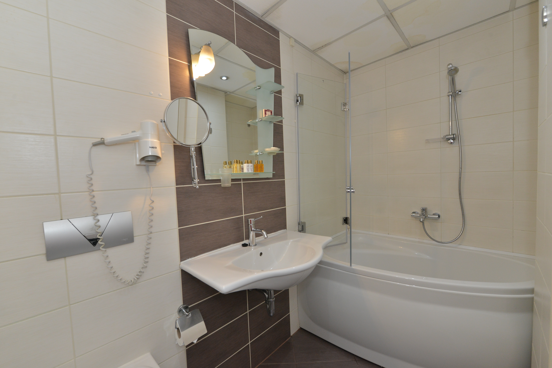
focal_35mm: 14
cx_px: 276
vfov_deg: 81.2
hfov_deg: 104.3
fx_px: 215
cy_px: 184
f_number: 8
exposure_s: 1/80
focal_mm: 14
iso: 1000
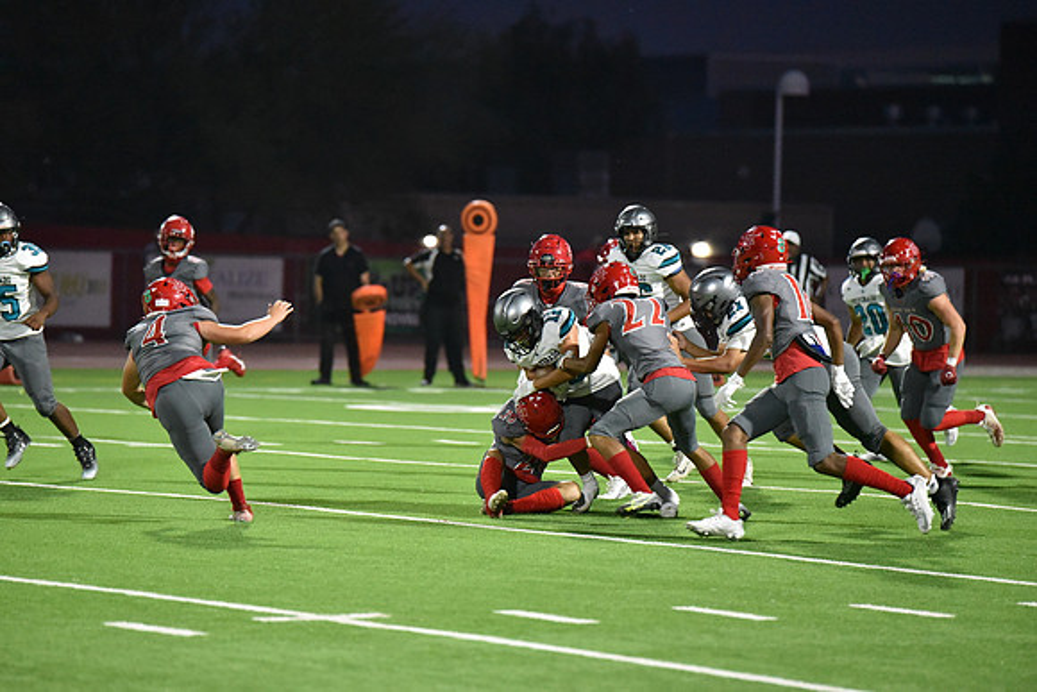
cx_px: 518
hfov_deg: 10.3
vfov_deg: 6.9
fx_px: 5762
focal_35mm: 200
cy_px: 346
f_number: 2.8
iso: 11400
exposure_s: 1/1000
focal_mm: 200
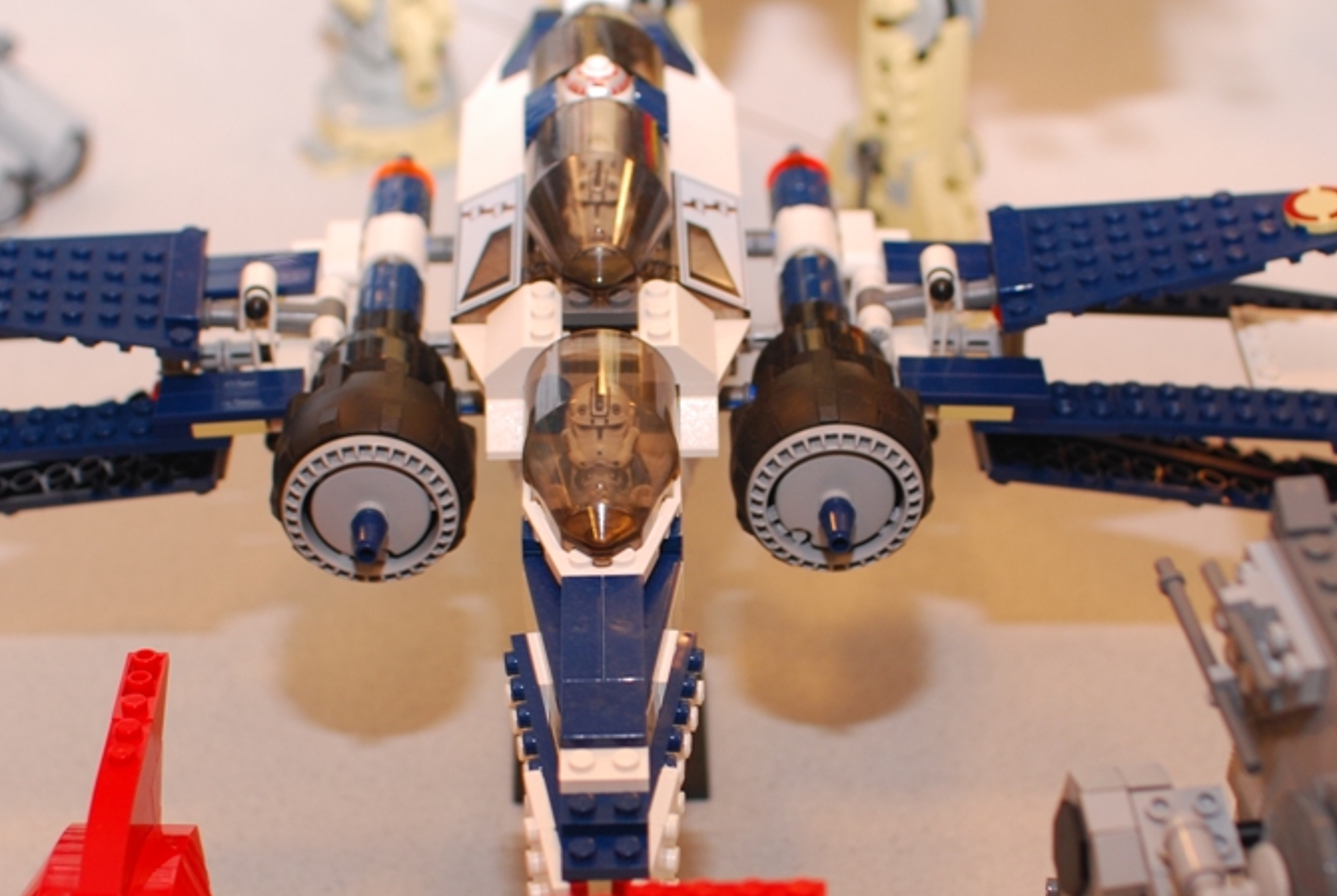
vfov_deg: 17.5
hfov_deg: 25.9
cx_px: 591
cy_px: 515
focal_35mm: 78
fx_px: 2901
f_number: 4
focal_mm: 30
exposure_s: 1/30
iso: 100
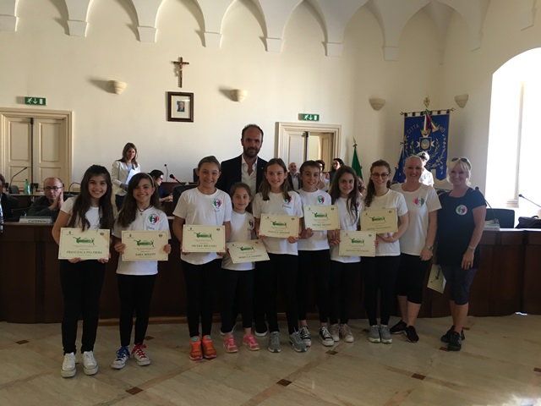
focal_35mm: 29
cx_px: 270
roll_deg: -1.1
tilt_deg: -3.0
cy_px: 203
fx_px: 453
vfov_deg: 48.2
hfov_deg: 61.7
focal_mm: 4.15
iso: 100
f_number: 2.2
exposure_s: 1/33
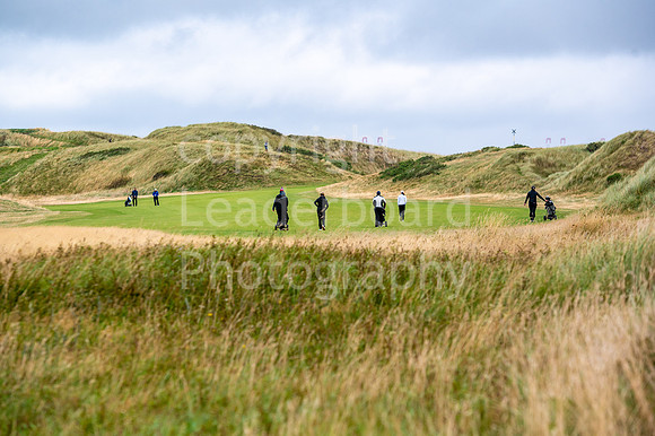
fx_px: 2455
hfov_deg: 15.2
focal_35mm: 135
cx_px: 328
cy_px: 218
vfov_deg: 10.1
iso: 400
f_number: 5.6
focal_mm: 135
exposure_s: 1/2500
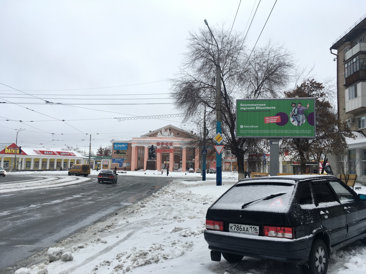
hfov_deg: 61.7
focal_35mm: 29
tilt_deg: +4.6
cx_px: 183
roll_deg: -1.4
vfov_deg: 48.2
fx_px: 307
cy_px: 137
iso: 25
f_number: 2.2
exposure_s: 1/119
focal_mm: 4.15
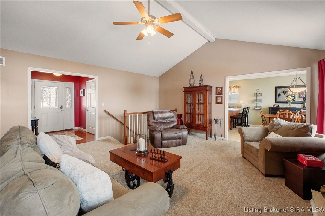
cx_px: 162
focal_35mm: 15
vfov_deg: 77.3
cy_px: 108
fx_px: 135
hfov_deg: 100.4
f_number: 9
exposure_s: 1/50
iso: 400
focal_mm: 10
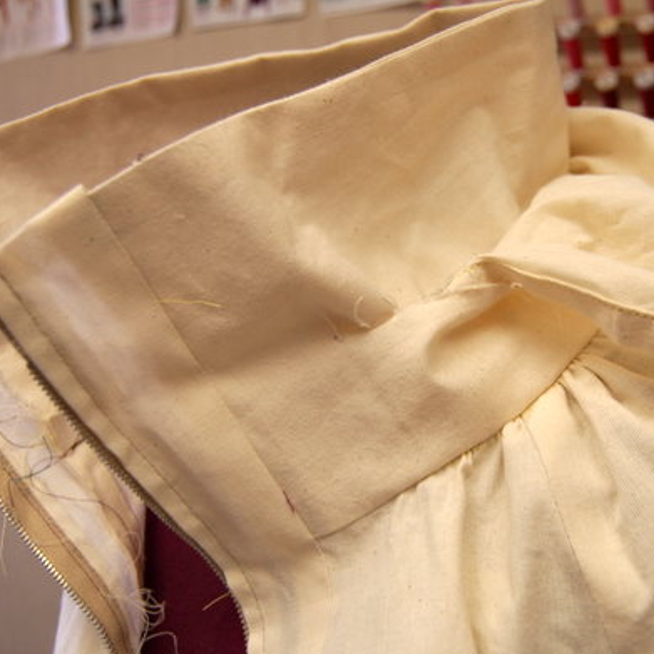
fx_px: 919
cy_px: 330
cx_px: 423
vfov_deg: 39.2
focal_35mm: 43
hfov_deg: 38.8
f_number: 4.5
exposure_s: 1/80
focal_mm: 22
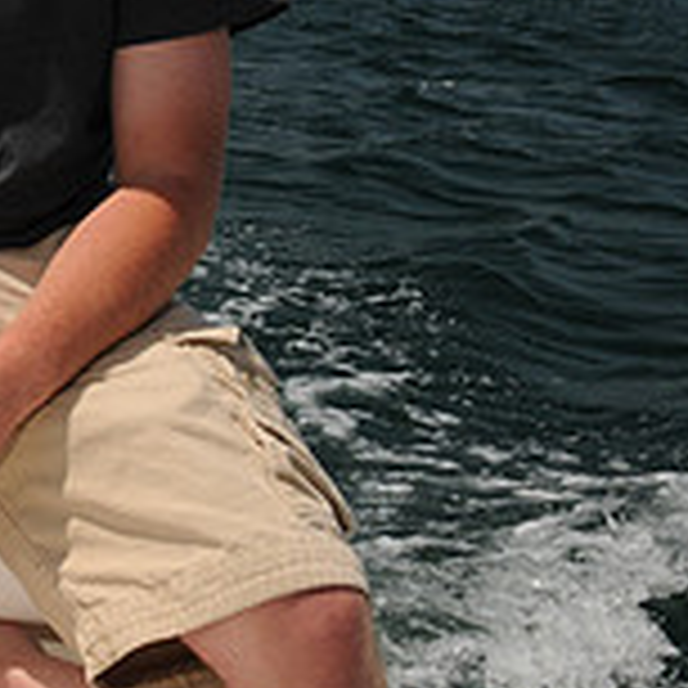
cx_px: -504
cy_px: -38
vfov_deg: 16.0
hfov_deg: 14.6
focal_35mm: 106
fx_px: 2384
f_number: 9
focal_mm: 22
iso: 200
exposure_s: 1/250
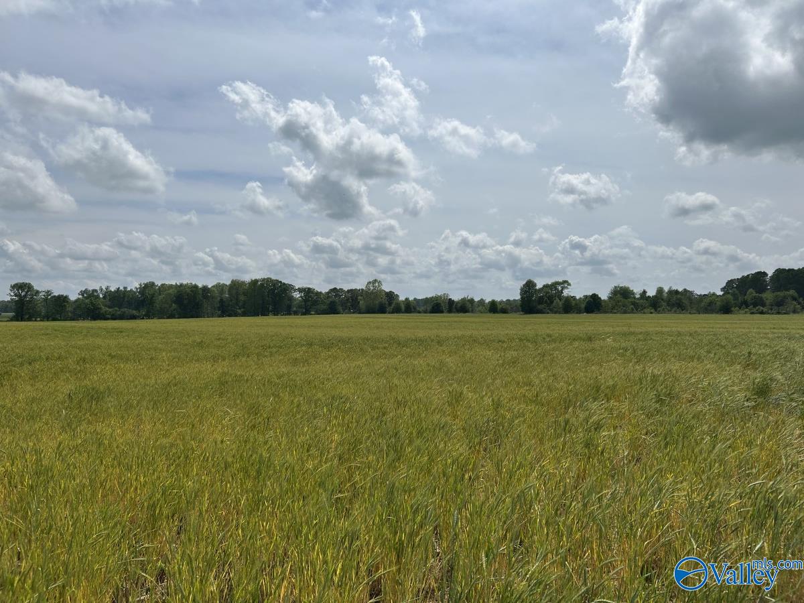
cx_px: 402
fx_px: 604
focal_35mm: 26
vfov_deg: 53.1
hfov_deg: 67.3
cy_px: 302
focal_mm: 5.7
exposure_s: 1/12658
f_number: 1.5
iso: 50
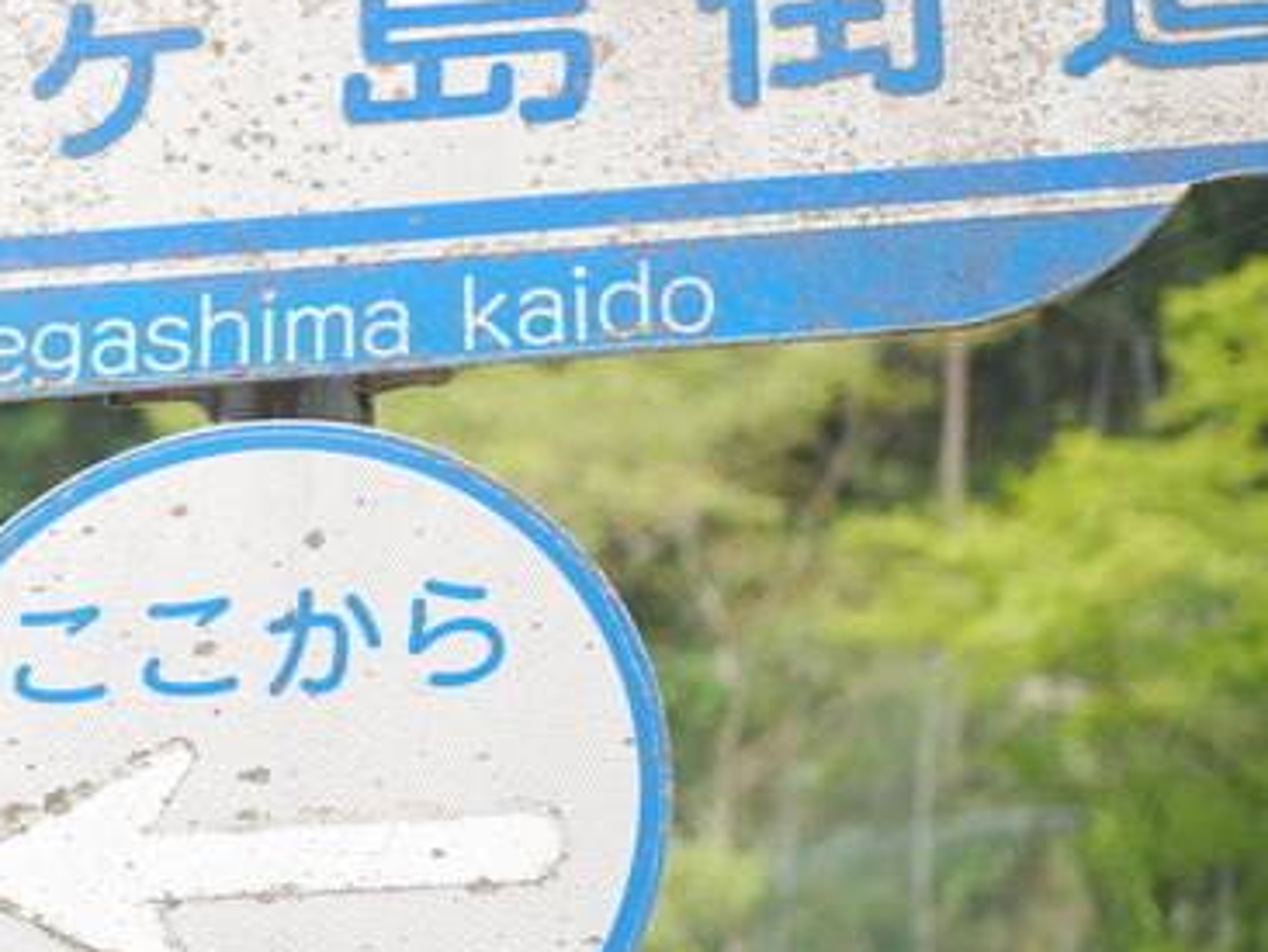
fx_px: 6011
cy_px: 414
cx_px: -7
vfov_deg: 9.1
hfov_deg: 11.9
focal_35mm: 164
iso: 200
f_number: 1.7
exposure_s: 1/320
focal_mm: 25
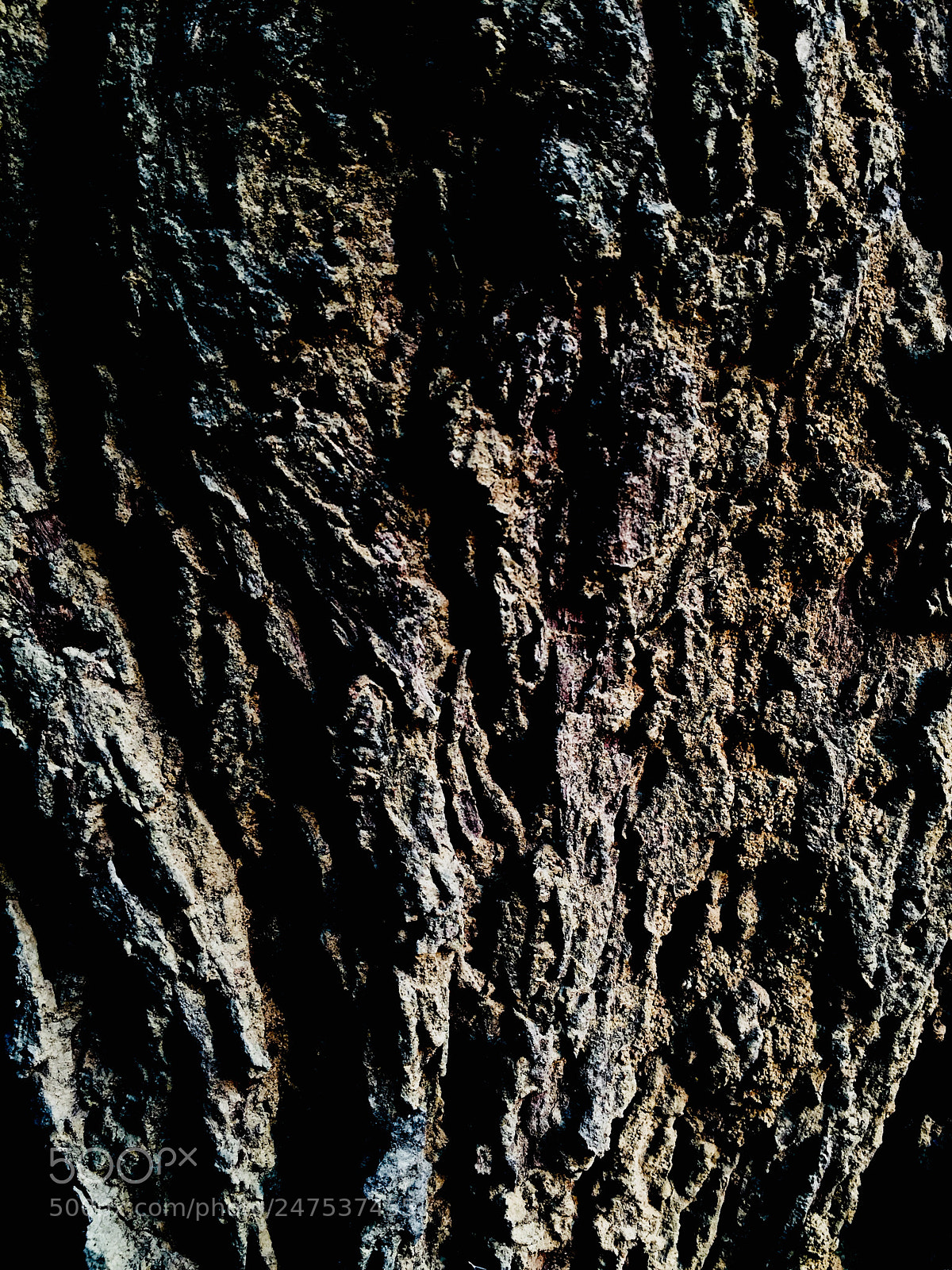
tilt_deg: +4.3
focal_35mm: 29
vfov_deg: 61.7
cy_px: 635
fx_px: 1063
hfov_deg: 48.2
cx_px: 476
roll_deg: +0.5
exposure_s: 1/100
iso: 50
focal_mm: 4.15
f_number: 2.2
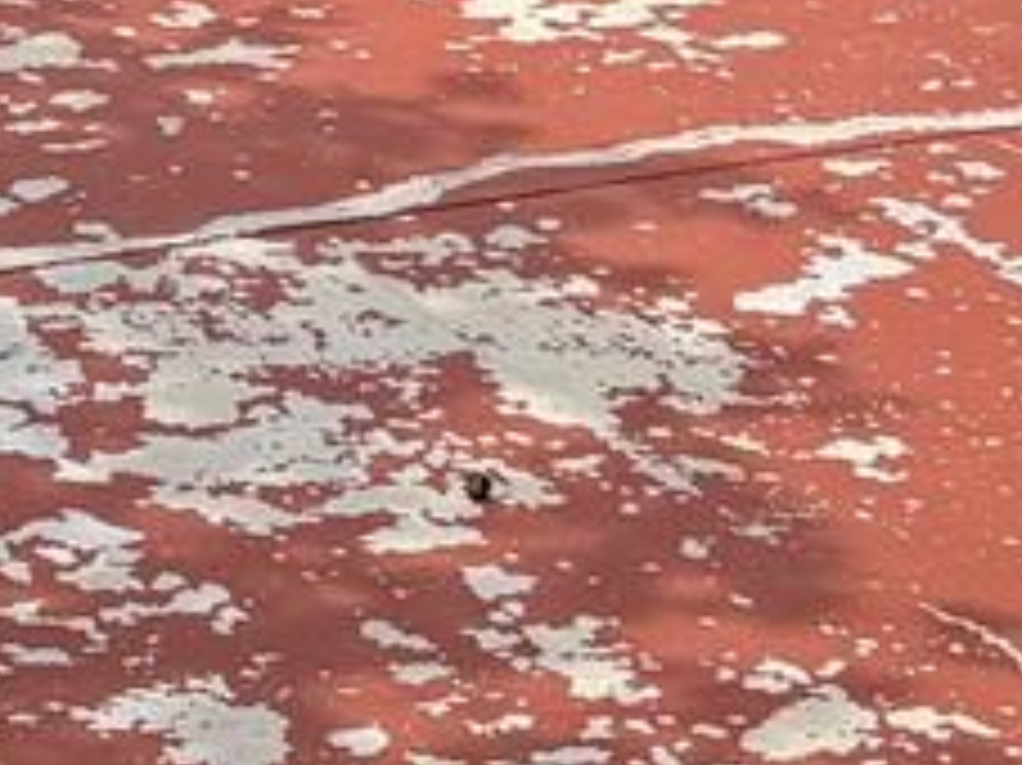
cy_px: -878
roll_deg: +0.0
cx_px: -491
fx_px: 4987
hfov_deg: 11.3
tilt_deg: -7.3
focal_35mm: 169
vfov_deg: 8.3
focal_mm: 6.76
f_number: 1.78
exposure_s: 1/3145
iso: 80
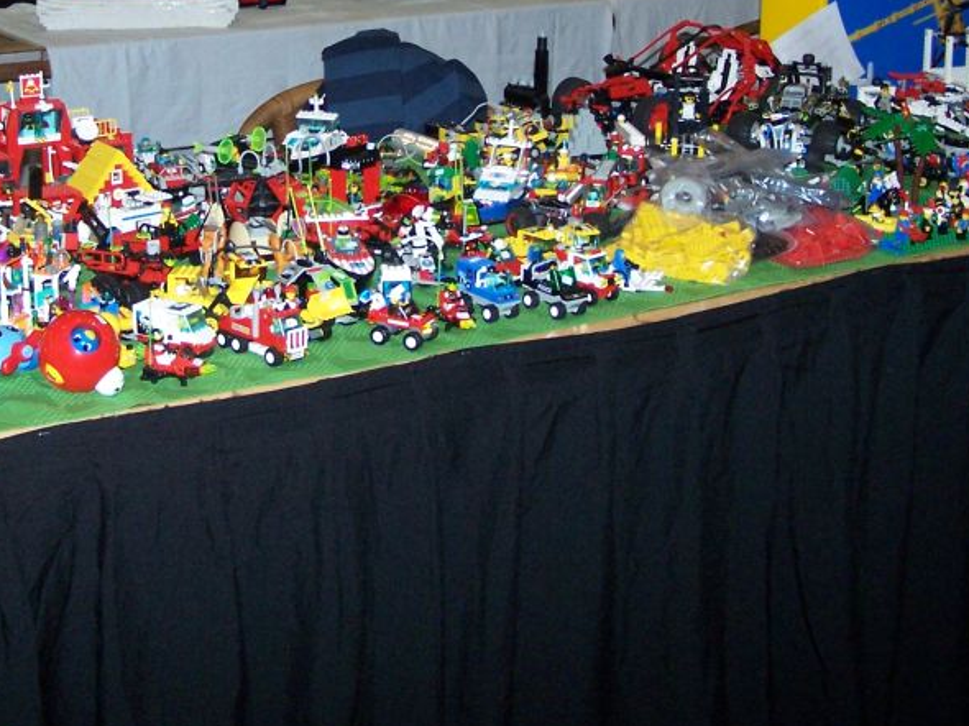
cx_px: 388
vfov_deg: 21.9
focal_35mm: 66
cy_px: 118
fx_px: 1847
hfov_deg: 29.3
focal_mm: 6.3
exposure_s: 1/60
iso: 140
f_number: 2.8
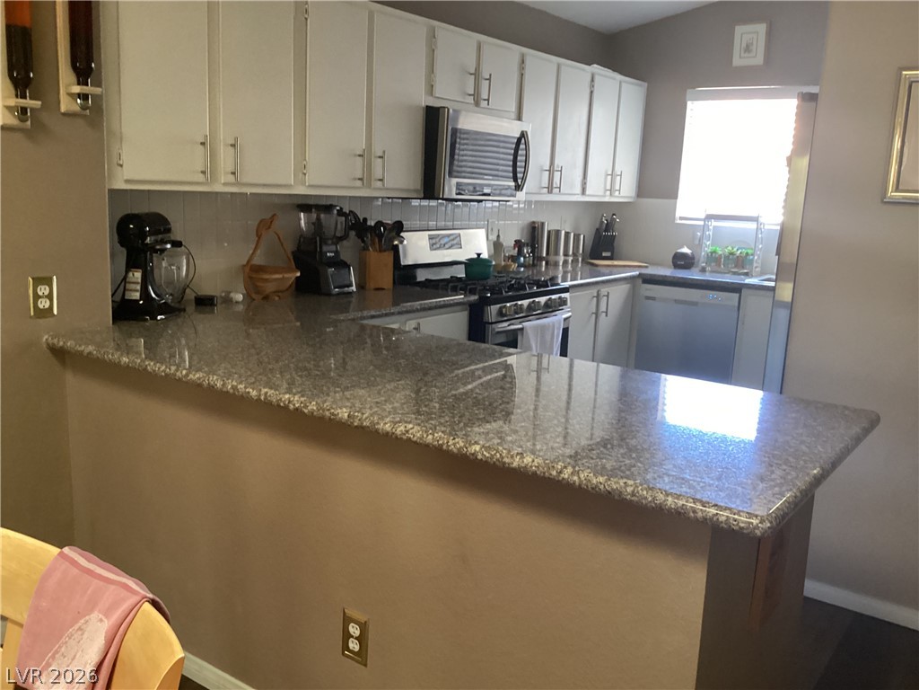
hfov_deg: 58.4
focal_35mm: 31
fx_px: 823
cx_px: 460
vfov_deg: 45.4
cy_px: 345
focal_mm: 3.3
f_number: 2.4
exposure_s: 1/30
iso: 320
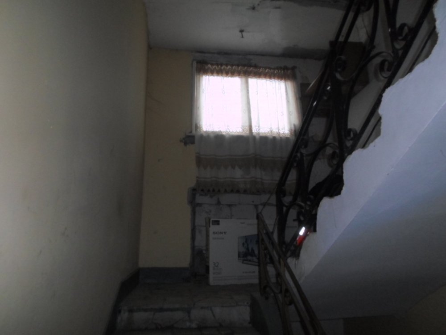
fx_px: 322
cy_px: 168
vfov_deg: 54.9
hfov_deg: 69.4
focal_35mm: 25
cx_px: 223
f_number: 2.5
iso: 400
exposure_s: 1/30
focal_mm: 4.5
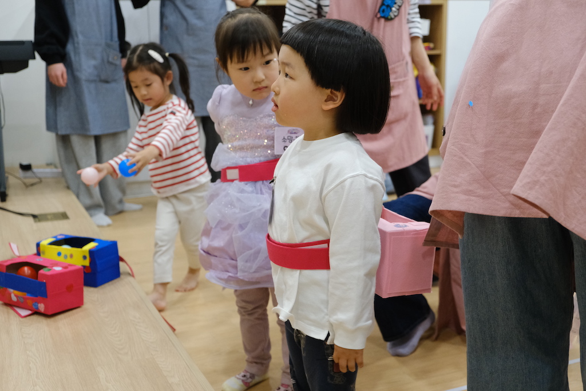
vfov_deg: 31.2
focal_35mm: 43
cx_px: 293
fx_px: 700
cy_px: 196
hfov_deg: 45.4
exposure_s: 1/160
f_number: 3.2
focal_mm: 28.9
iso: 2500
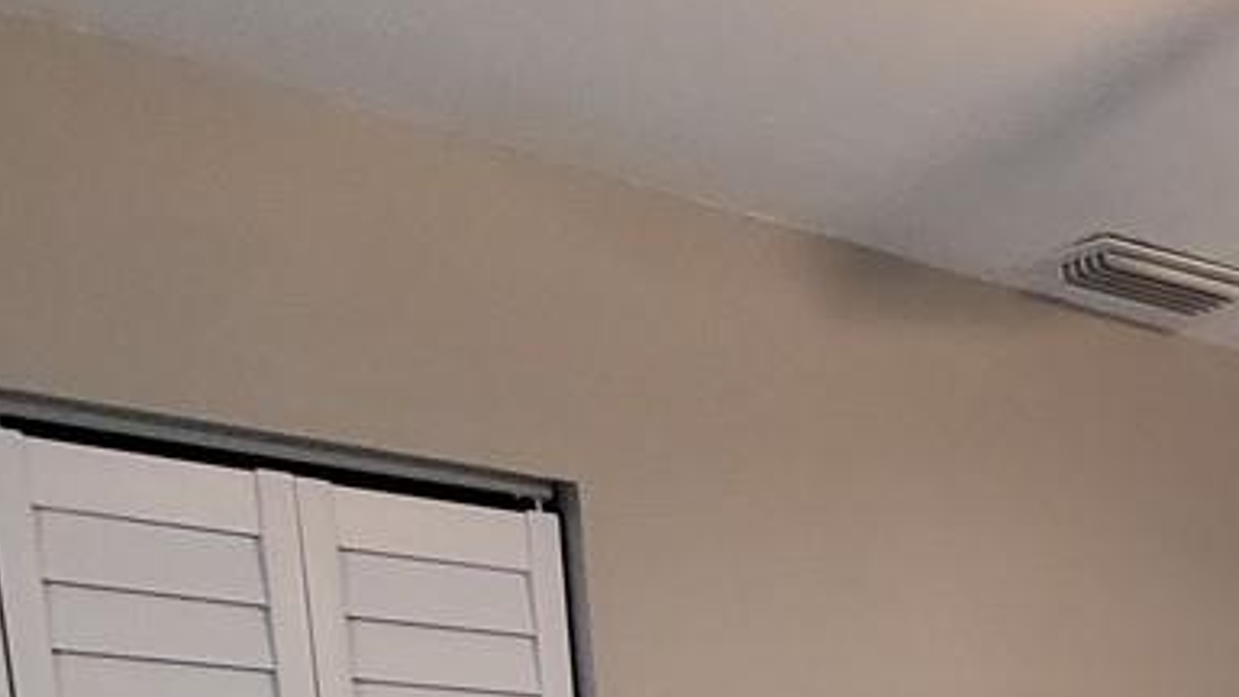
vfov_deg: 15.9
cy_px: 1404
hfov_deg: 30.6
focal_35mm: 59
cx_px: 1446
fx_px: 1938
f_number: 2.2
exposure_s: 1/59
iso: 640
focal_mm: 1.8
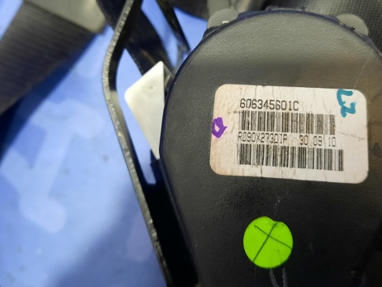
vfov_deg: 41.3
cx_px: 211
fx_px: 375
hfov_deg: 53.9
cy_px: 99
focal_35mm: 34
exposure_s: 1/25
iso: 500
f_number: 2
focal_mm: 4.6
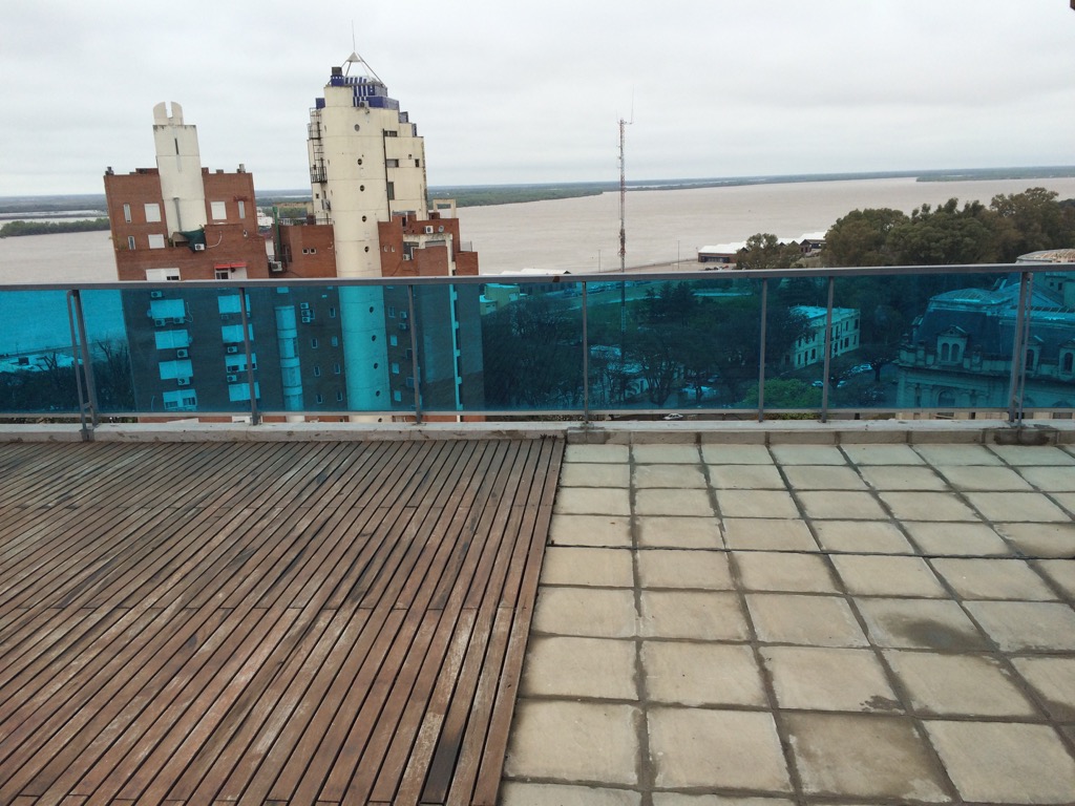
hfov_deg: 61.7
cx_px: 538
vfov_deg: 48.2
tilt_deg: -14.6
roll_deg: +0.3
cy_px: 403
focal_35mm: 29
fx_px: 901
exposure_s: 1/604
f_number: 2.2
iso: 32
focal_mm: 4.15
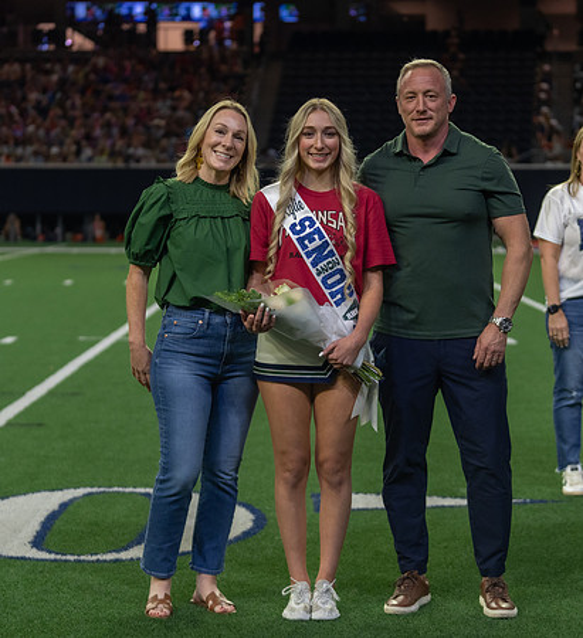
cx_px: 325
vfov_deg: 18.0
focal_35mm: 101
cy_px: 303
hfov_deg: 16.4
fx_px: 2017
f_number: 2.8
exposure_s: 1/320
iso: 1000
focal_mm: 70
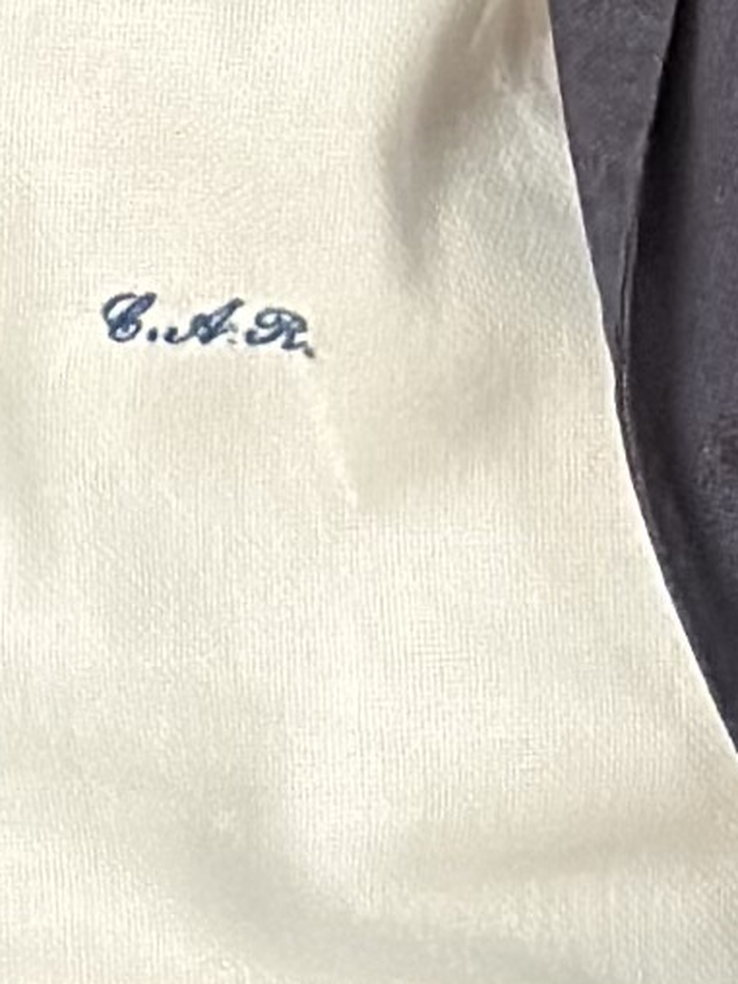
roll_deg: -1.1
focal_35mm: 381
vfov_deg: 5.1
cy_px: -1255
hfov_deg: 3.9
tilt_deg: -5.9
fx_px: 10830
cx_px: -72
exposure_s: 1/40
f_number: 1.78
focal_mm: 6.86
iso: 640
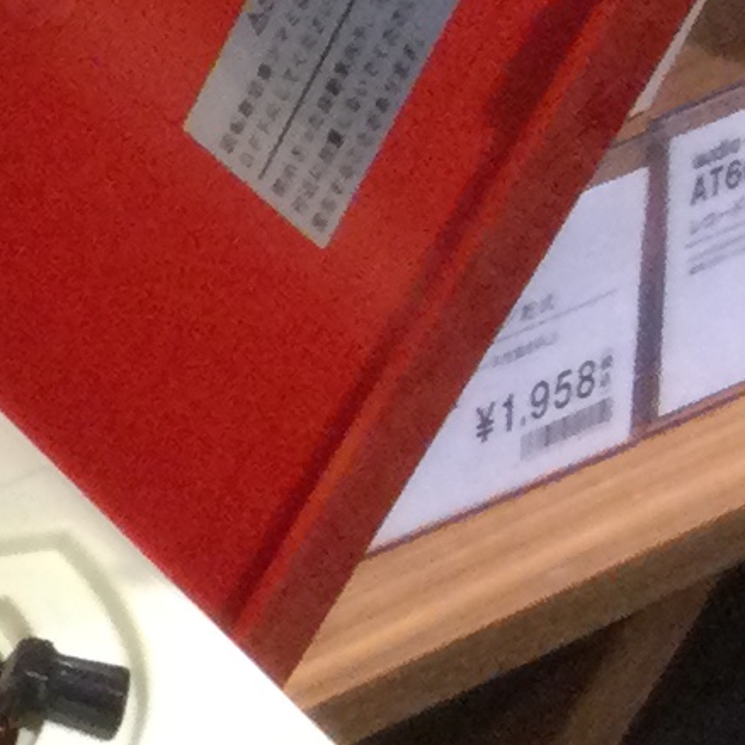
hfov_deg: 7.2
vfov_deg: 8.6
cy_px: 570
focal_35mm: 204
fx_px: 4967
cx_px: -1842
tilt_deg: -49.2
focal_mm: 3.3
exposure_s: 1/30
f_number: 2.4
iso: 40
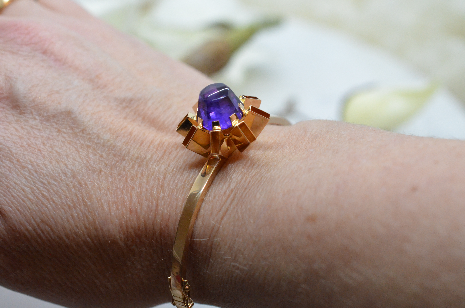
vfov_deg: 20.2
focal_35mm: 67
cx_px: 207
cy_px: 146
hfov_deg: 30.1
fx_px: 864
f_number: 5
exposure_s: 1/1250
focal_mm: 40
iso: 3200
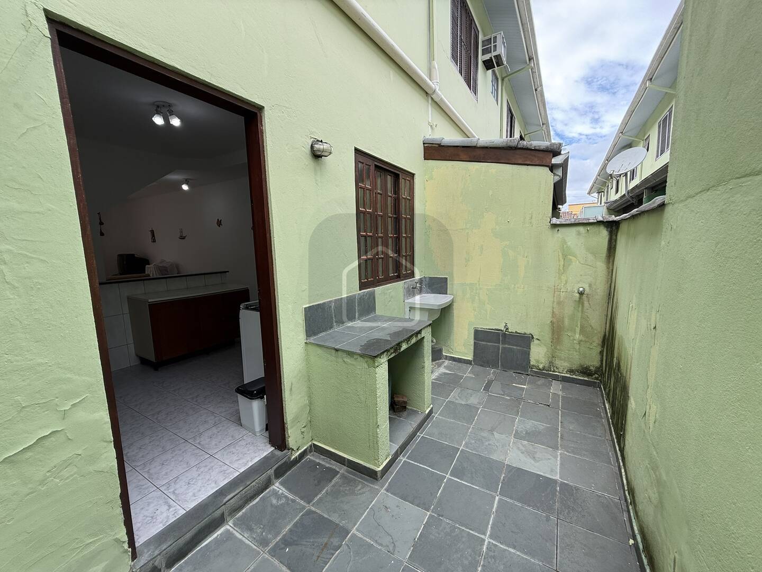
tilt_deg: -7.4
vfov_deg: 85.7
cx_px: 381
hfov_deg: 102.1
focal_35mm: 14
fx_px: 308
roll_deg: +1.5
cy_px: 286
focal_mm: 2.22
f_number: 2.2
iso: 50
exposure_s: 1/241
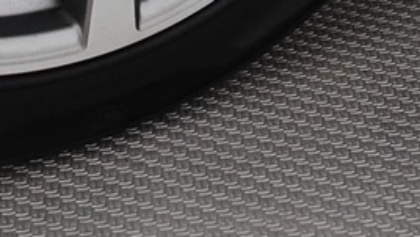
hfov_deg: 13.5
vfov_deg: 7.2
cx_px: 585
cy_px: -435
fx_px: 1693
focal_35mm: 152
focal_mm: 8.8
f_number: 2.5
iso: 1000
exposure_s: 1/100
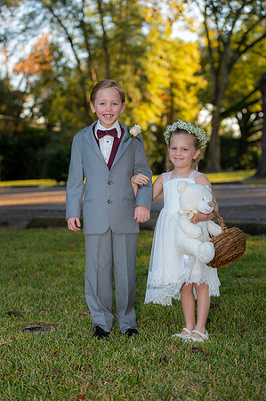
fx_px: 778
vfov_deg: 28.9
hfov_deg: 19.4
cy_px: 200
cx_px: 133
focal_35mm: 70
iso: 200
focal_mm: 70
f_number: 3.5
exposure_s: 1/250
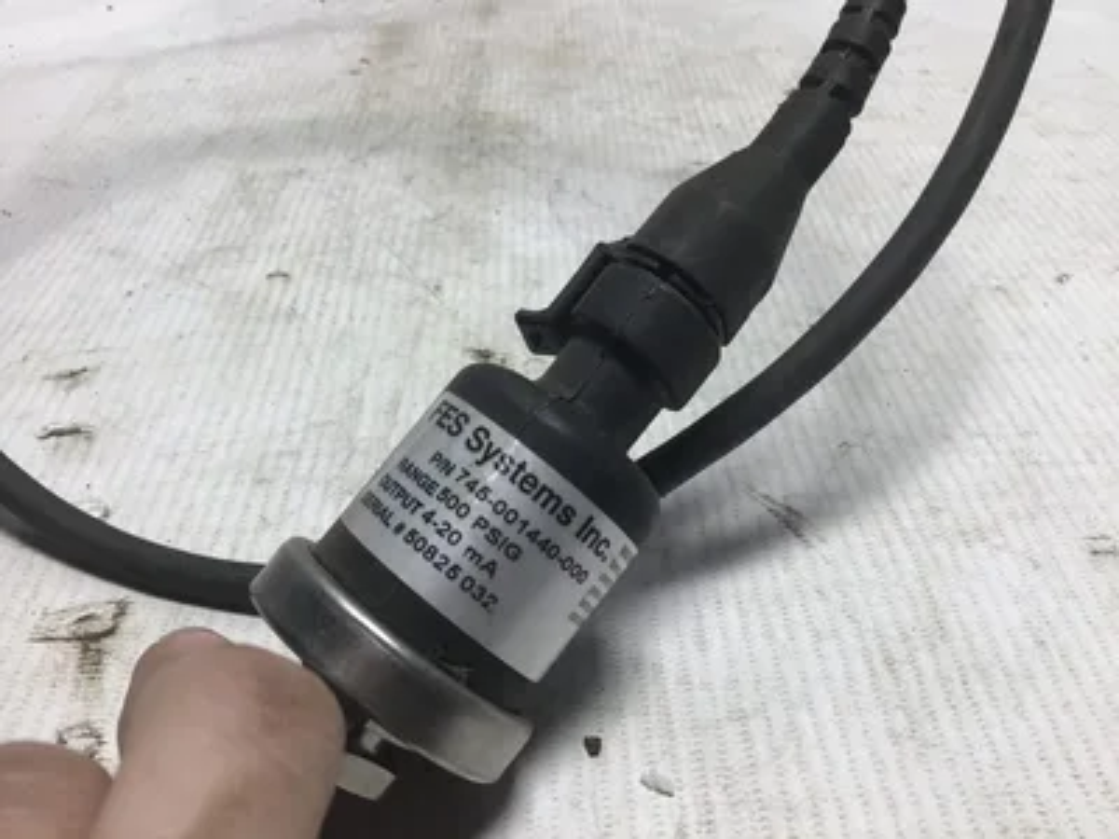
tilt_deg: -37.4
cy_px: 420
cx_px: 560
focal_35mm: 31
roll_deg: -0.2
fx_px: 1002
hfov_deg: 58.4
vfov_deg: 45.4
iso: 25
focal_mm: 3.3
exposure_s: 1/120
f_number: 2.4
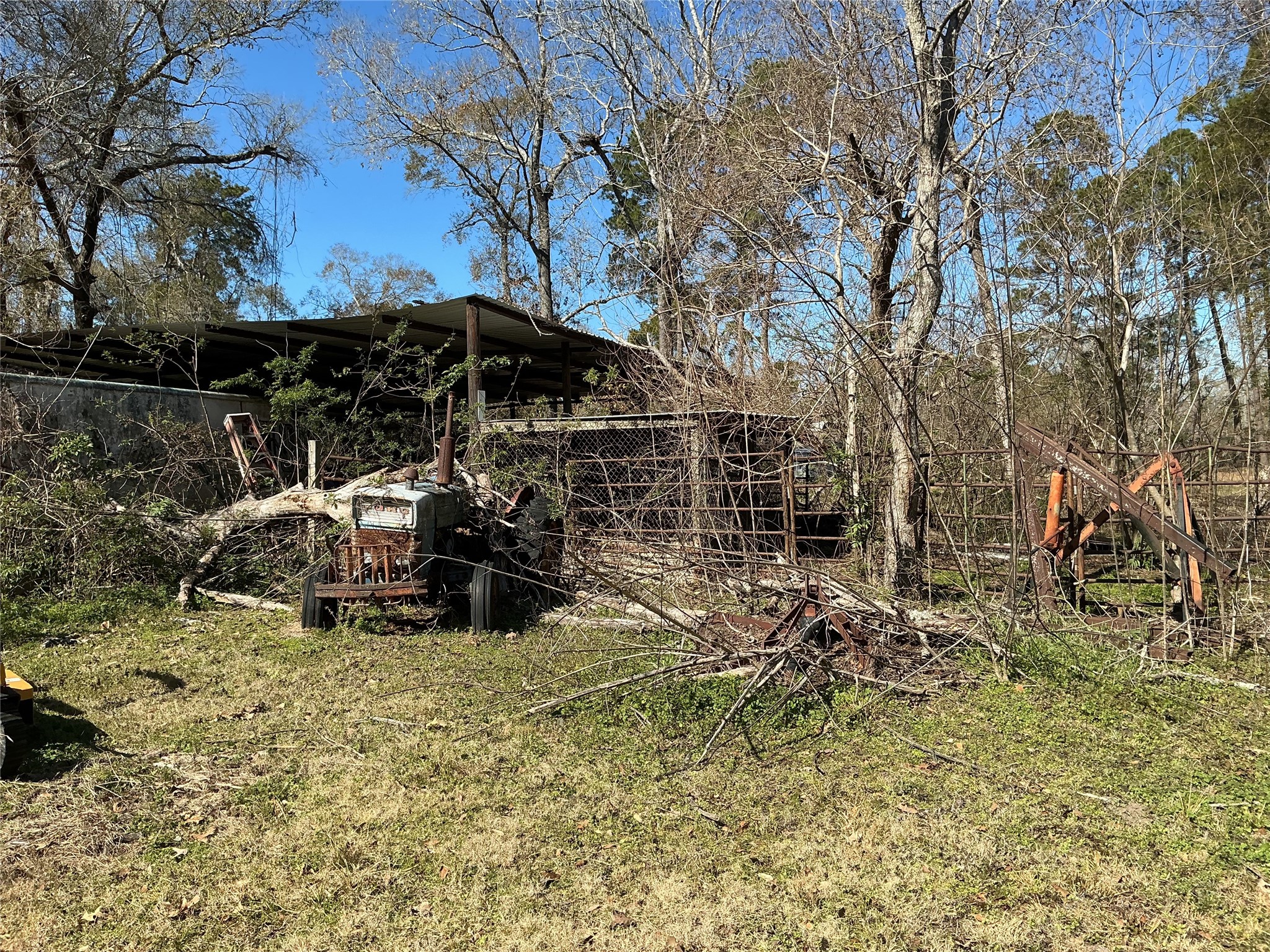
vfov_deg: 48.2
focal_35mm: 29
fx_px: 1064
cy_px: 476
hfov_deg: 61.7
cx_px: 635
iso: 25
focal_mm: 3
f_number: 1.8
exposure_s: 1/1279
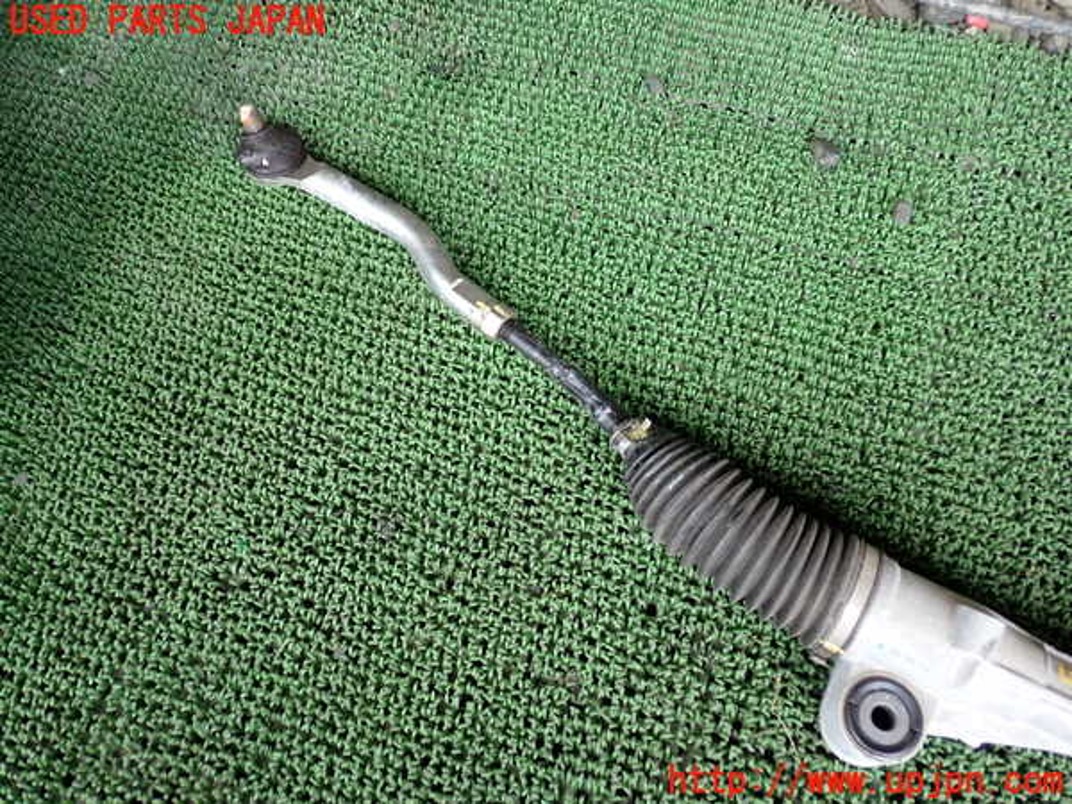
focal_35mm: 30
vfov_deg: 46.8
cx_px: 536
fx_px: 929
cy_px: 402
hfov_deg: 60.0
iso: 200
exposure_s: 1/60
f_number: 2.3
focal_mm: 5.4
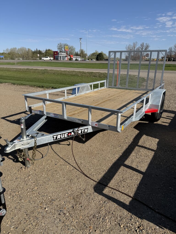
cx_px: 88
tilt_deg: -18.6
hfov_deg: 56.8
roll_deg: -0.6
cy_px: 117
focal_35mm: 24
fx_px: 163
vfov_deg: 71.6
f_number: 1.78
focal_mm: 6.76
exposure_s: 1/5714
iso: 80
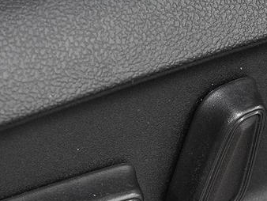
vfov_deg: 4.2
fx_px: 2748
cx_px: 199
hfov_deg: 5.6
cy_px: 86
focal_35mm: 356
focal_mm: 70
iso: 800
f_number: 4
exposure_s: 1/40
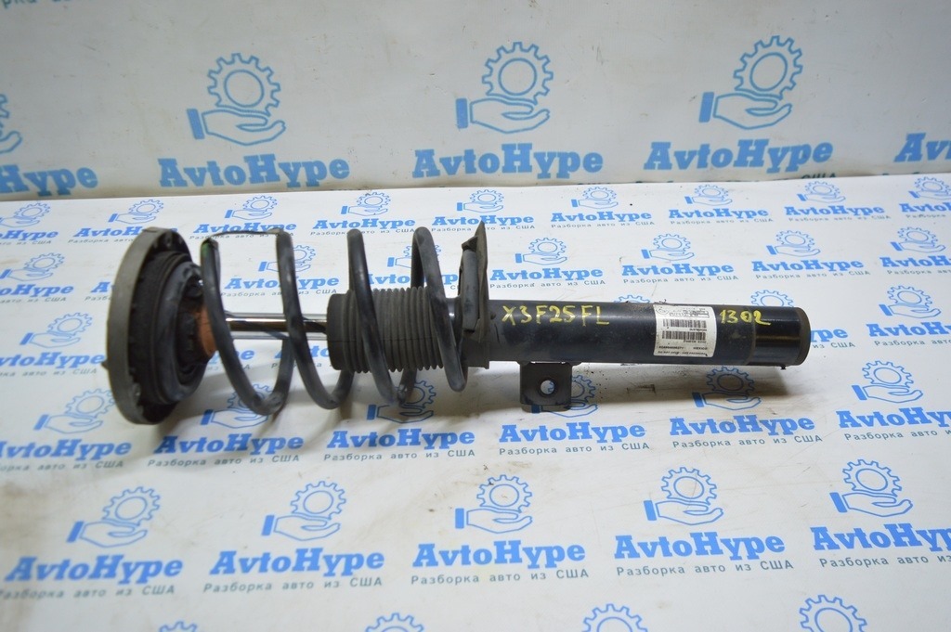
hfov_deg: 67.4
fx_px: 713
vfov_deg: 47.9
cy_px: 316
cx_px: 476
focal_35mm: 27
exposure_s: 1/60
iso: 400
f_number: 3.5
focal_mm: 18
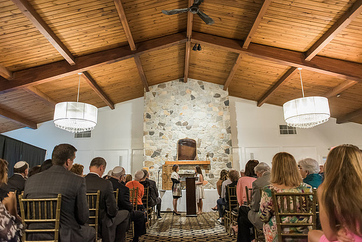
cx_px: 176
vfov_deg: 51.8
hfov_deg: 72.1
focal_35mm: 25
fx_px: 249
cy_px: 119
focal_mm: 24
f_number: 2.8
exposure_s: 1/60
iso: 2500
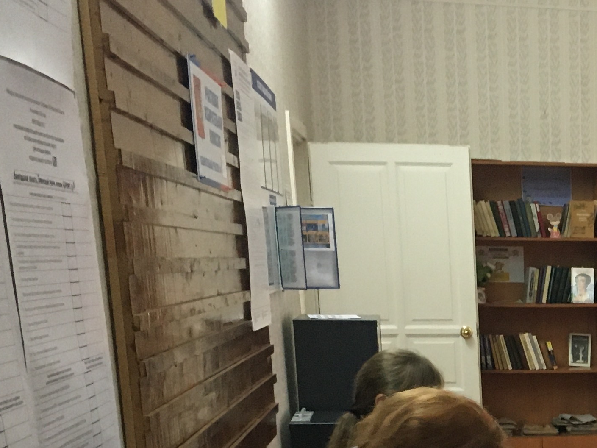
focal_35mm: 83
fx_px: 1432
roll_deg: -1.4
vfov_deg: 16.6
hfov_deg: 21.6
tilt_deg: -15.9
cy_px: 614
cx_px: 742
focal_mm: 4.15
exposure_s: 1/33
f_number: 2.2
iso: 200
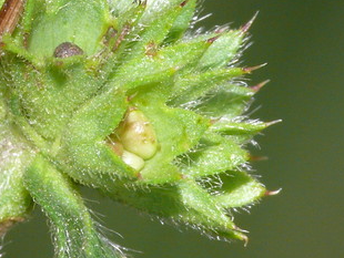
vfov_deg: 2.2
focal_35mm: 663
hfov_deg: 3.0
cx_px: -39
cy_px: -60
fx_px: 6594
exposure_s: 1/500
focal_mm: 50.9
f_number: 11
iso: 200
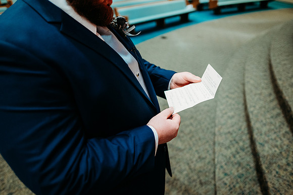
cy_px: 98
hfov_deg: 73.7
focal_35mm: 24
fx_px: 195
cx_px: 146
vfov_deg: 53.2
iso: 2000
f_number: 1.8
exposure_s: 1/100
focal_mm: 24
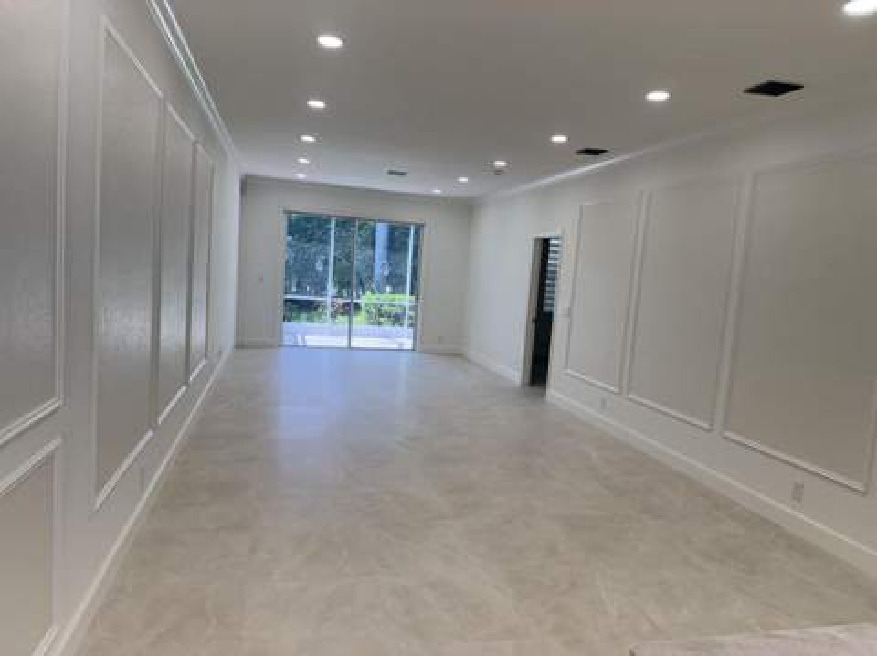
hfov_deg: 71.7
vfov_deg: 56.7
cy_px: 328
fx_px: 607
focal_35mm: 24
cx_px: 438
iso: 100
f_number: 1.78
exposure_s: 1/240
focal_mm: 6.76
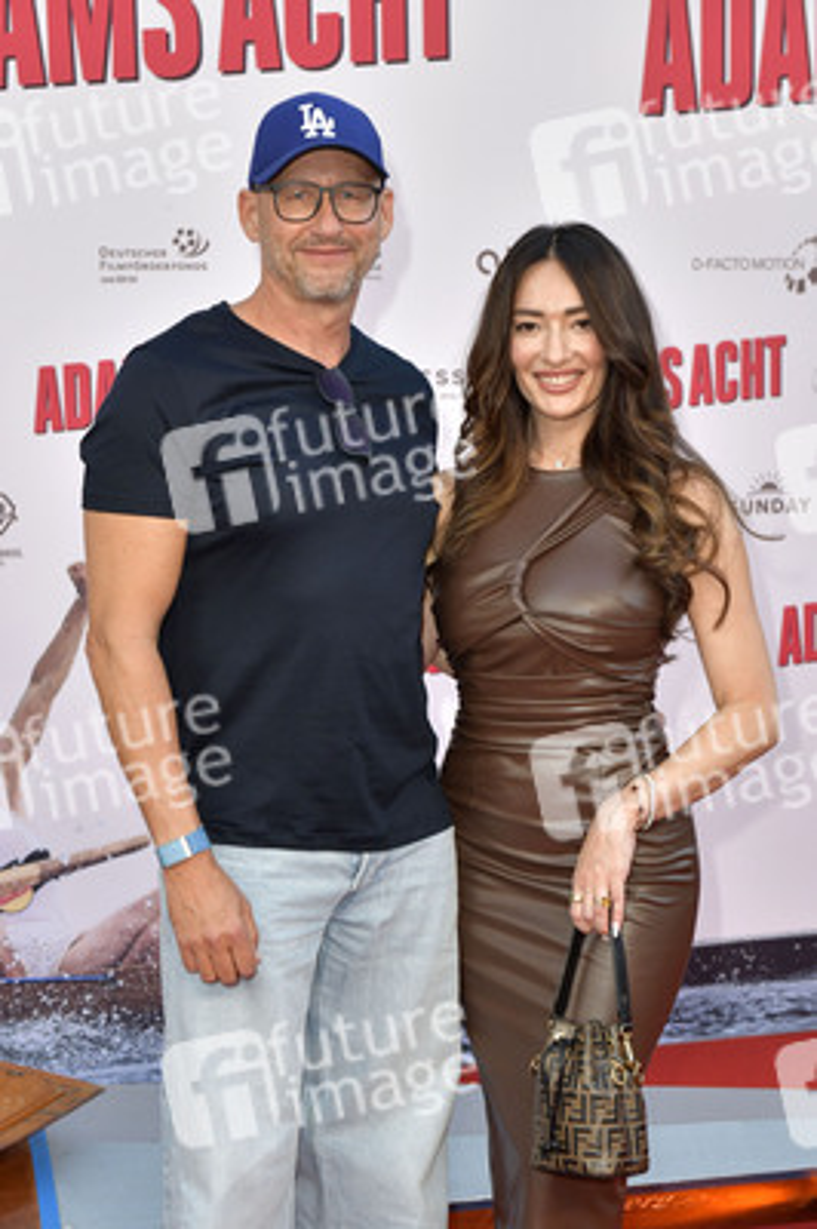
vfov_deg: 35.7
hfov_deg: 24.2
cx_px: 408
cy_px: 614
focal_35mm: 56
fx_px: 1909
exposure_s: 1/250
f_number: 6.3
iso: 1250
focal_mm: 56
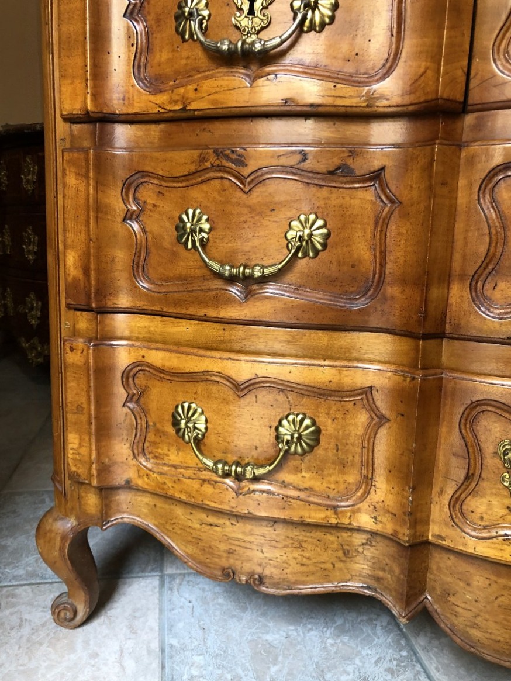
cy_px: 340
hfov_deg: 49.8
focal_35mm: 28
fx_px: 551
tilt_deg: -9.6
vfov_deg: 63.4
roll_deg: -3.0
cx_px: 256
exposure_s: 1/17
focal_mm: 4
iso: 64
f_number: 1.8
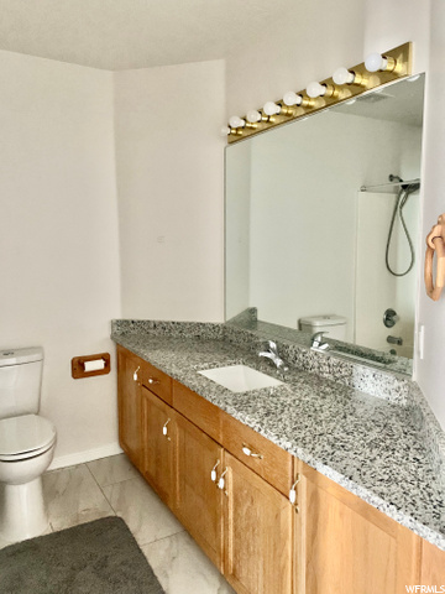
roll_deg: +0.2
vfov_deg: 67.3
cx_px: 222
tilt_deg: -5.1
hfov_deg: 53.1
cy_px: 297
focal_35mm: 26
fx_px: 446
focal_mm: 4.25
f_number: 1.8
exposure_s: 1/30
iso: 800
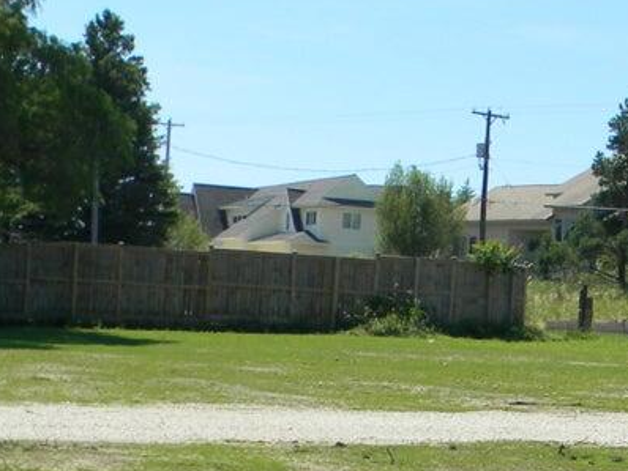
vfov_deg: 15.2
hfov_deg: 20.4
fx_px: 1743
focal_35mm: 96
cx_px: 264
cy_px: 436
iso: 80
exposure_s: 1/203
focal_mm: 5
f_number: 7
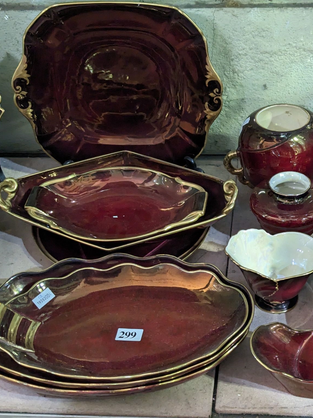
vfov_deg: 30.3
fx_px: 772
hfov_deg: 22.8
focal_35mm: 64
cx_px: 220
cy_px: 209
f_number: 1.85
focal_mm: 6.81
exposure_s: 1/50
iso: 635
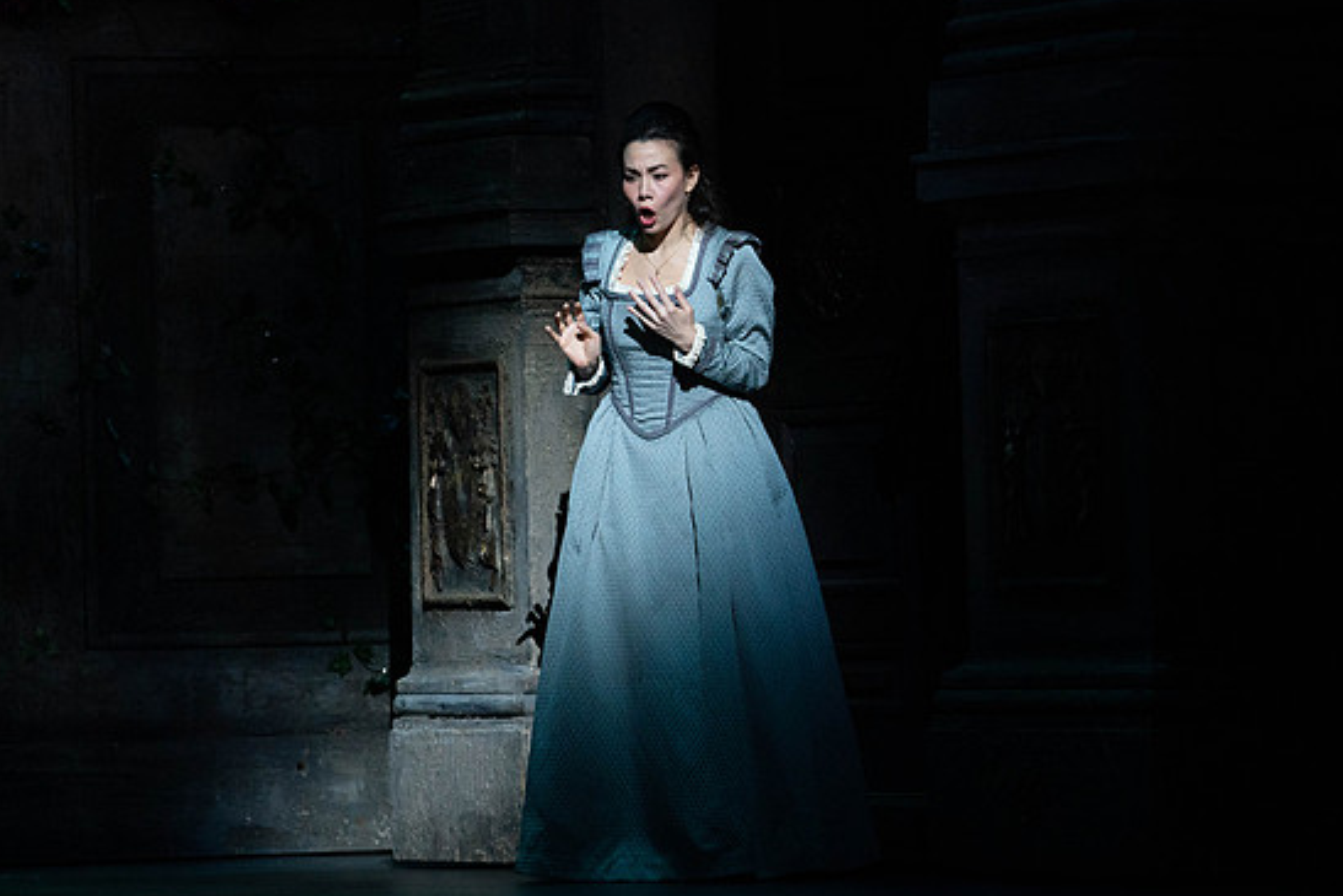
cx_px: 661
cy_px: 460
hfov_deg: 10.4
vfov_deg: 6.9
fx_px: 7388
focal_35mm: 198
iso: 5000
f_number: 5
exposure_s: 1/250
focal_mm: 170
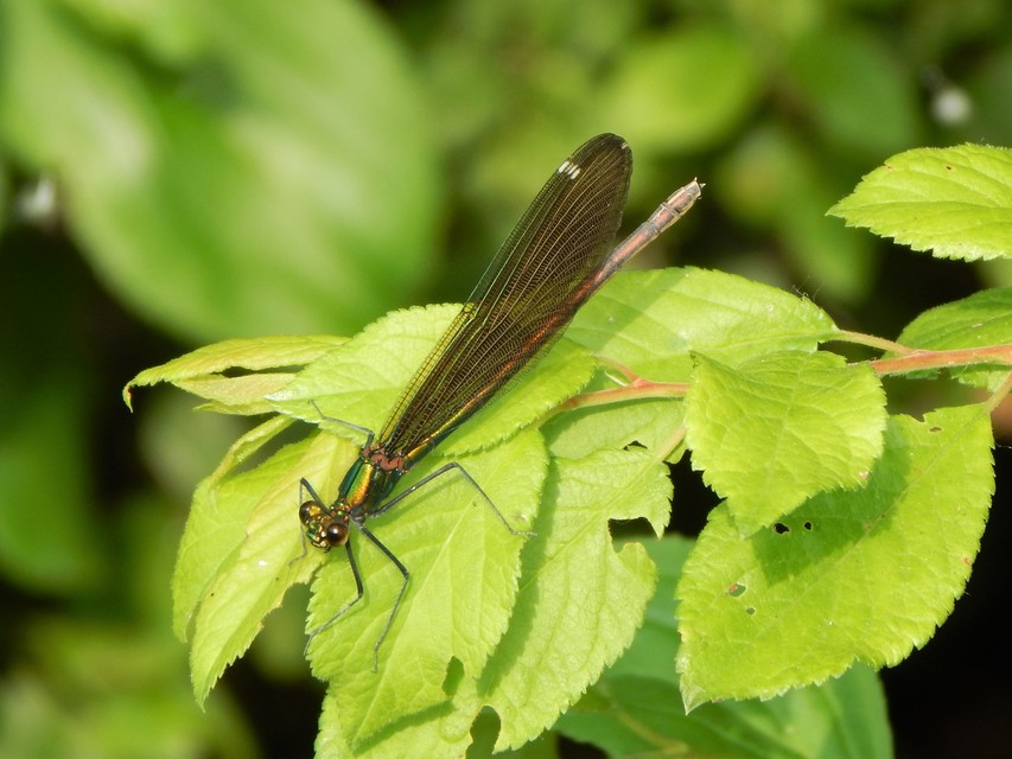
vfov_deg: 3.5
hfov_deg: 4.7
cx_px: 506
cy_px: 380
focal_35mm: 425
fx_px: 12427
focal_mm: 76.4
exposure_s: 1/125
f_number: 5.7
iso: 125
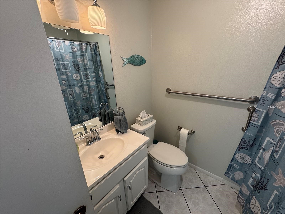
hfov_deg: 102.1
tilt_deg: -19.3
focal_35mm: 14
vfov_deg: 85.7
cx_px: 142
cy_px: 107
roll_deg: +2.4
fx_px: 115
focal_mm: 2.22
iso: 160
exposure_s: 1/60
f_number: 2.2
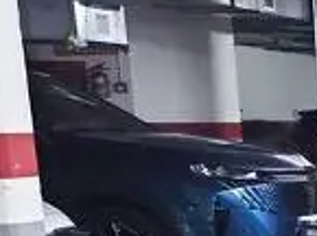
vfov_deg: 8.7
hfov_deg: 9.9
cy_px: 509
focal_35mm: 159
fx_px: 1452
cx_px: 899
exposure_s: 1/25
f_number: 1.65
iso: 3200
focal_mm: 6.18
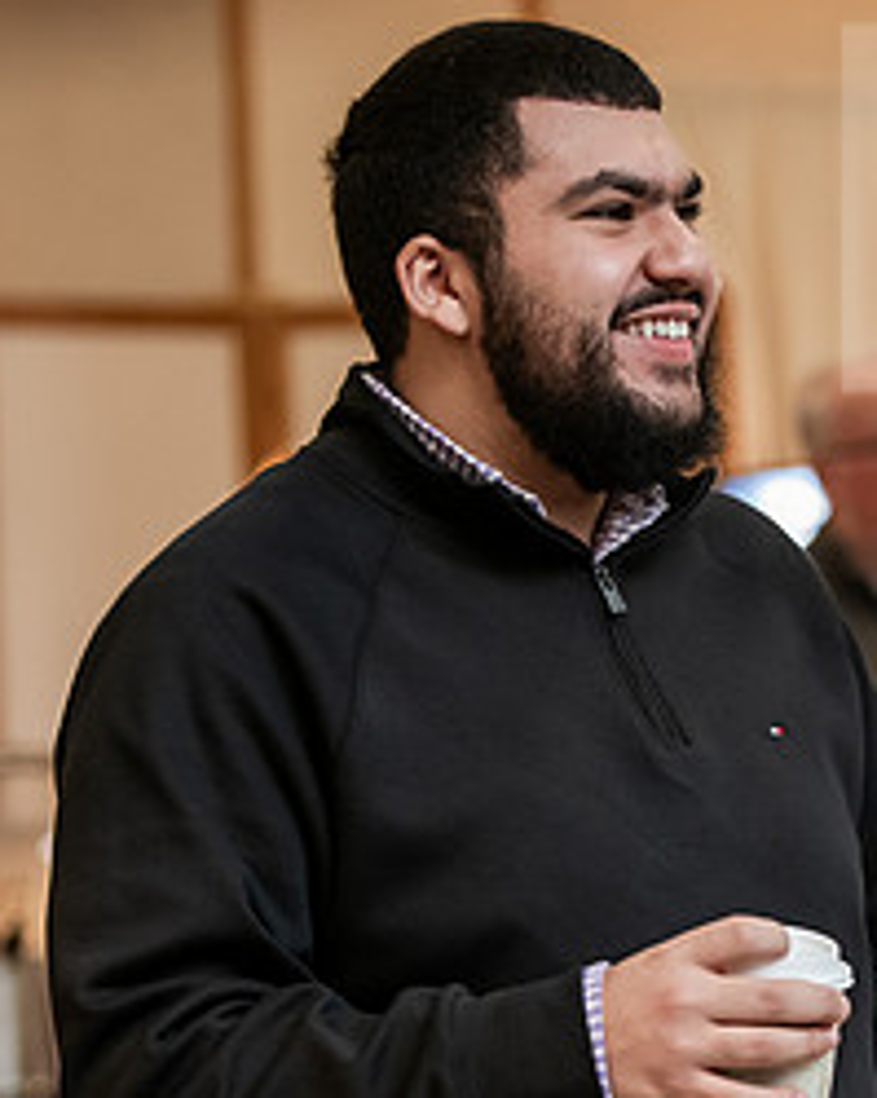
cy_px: 558
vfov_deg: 9.6
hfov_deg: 7.7
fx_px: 6525
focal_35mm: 201
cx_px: 710
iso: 2000
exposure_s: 1/200
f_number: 3.2
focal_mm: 92
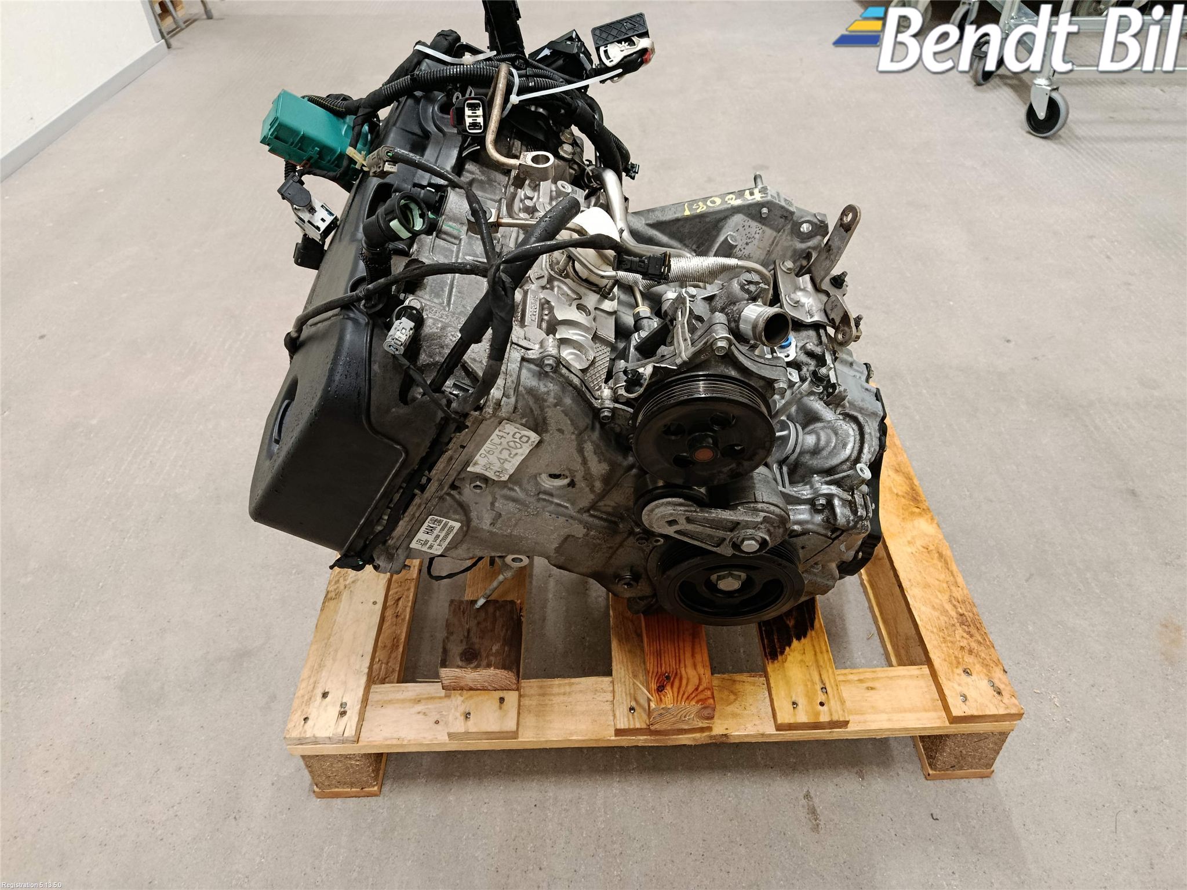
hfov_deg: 71.6
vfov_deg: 56.8
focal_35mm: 24
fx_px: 823
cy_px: 445
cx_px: 594
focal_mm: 5.24
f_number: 1.7
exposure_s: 1/50
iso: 1221
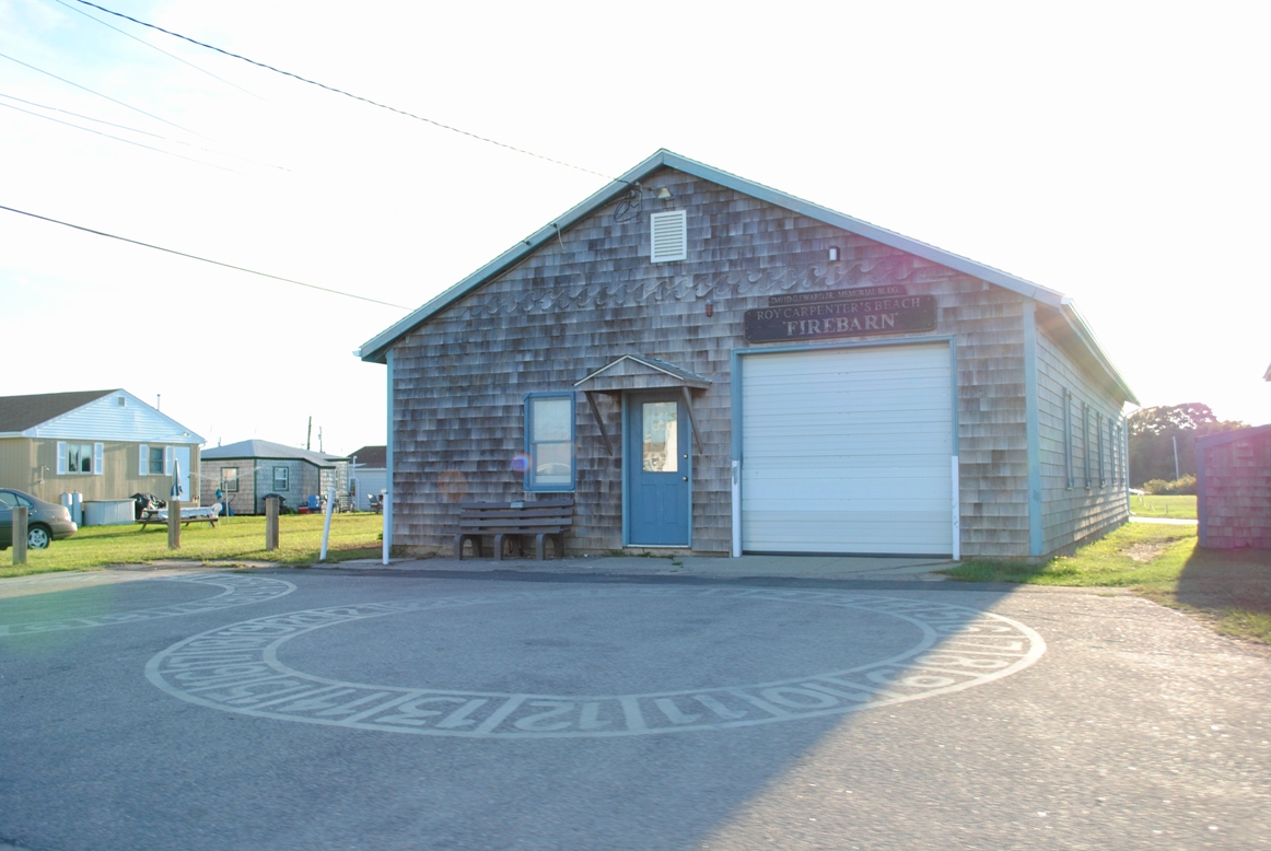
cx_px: 636
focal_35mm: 33
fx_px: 1167
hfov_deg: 57.2
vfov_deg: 40.1
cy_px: 426
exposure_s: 1/250
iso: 200
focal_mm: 22
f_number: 4.5
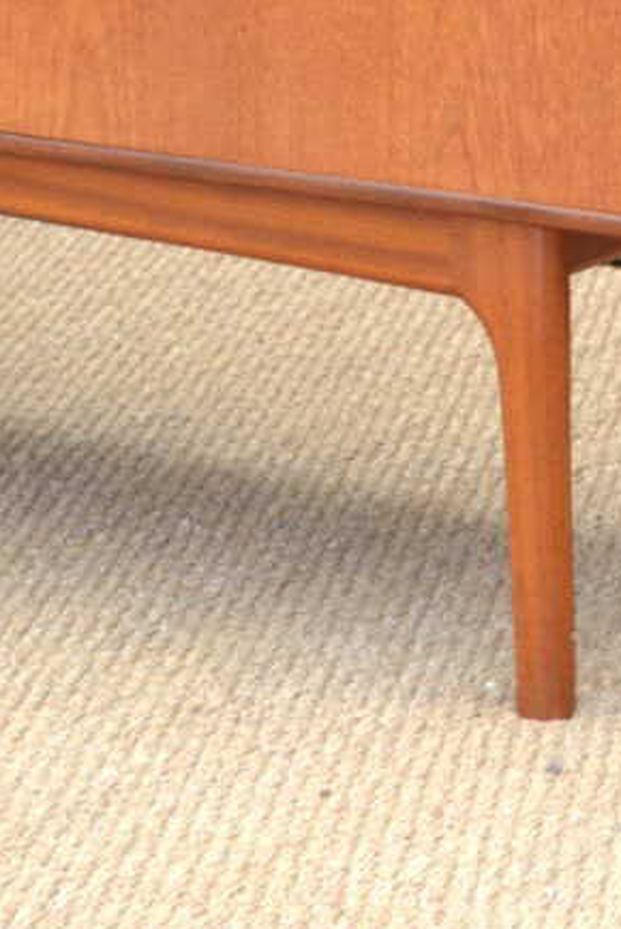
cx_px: 645
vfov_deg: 13.7
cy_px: -180
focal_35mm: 145
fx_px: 3746
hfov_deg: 9.4
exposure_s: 1/125
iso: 360
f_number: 5.6
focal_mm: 40
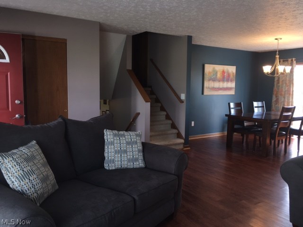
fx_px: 254
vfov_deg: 48.2
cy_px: 114
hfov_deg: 61.7
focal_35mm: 29
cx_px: 152
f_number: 2.2
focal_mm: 4.15
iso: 25
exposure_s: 1/30
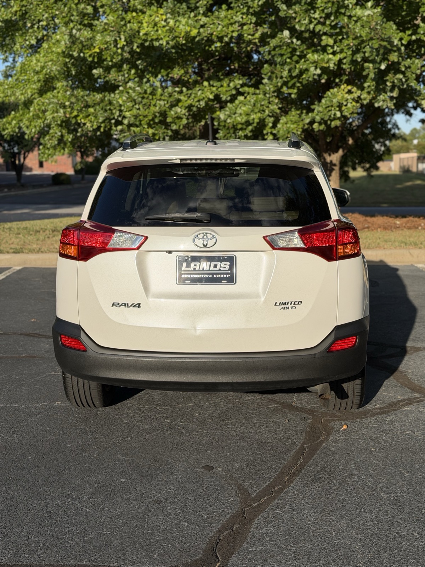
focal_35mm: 48
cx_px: 212
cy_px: 284
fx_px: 786
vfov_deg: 39.7
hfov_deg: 30.3
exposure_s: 1/7874
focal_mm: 6.76
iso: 80
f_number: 1.78
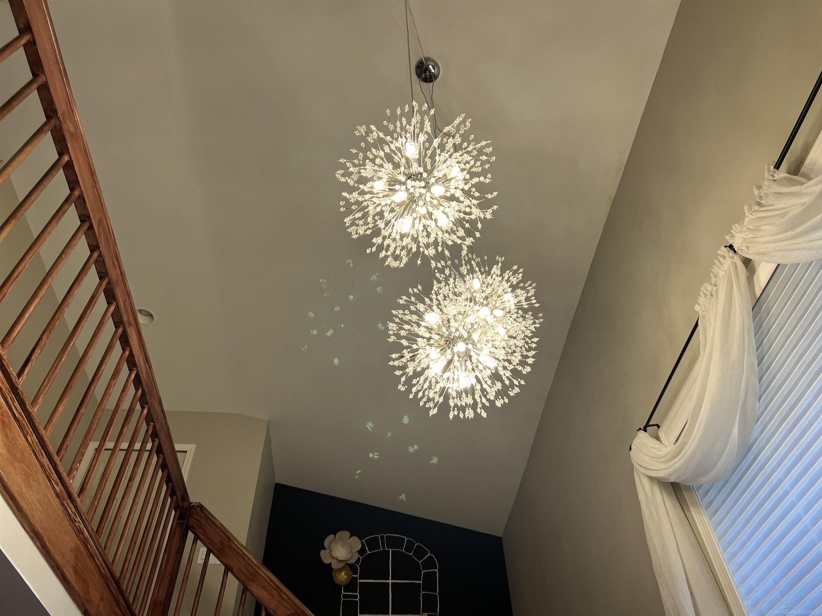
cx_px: 411
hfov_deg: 67.3
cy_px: 308
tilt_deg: +51.5
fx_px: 617
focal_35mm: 26
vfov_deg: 53.1
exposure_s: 1/157
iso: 64
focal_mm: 5.7
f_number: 1.5
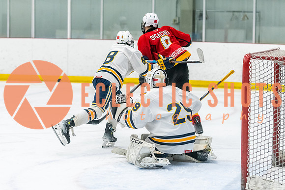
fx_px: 1049
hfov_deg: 15.5
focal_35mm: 132
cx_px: 145
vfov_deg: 10.4
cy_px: 98
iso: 3200
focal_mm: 100
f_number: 2.8
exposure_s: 1/800
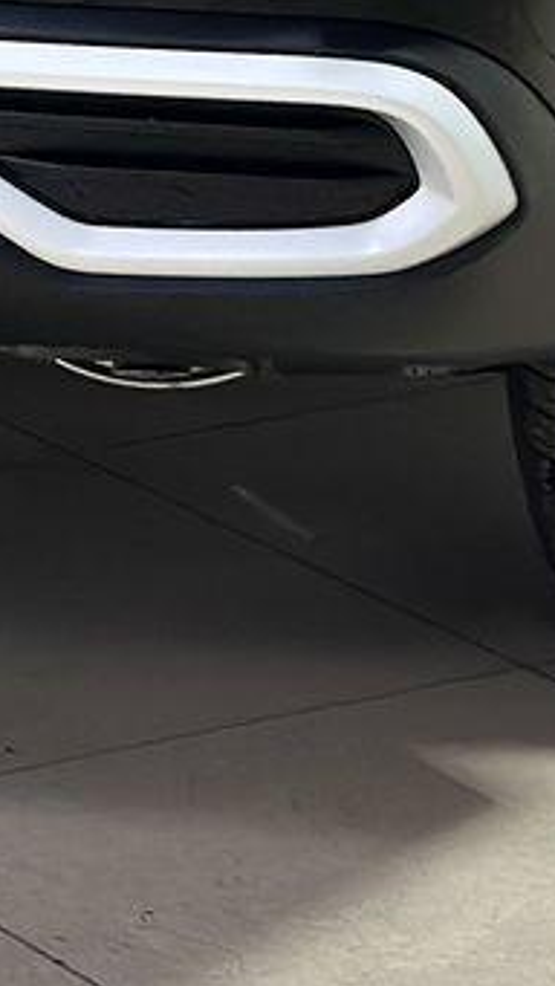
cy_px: -431
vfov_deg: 9.5
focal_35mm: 221
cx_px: -147
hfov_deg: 5.5
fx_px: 5778
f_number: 1.78
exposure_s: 1/100
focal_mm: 6.86
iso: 200
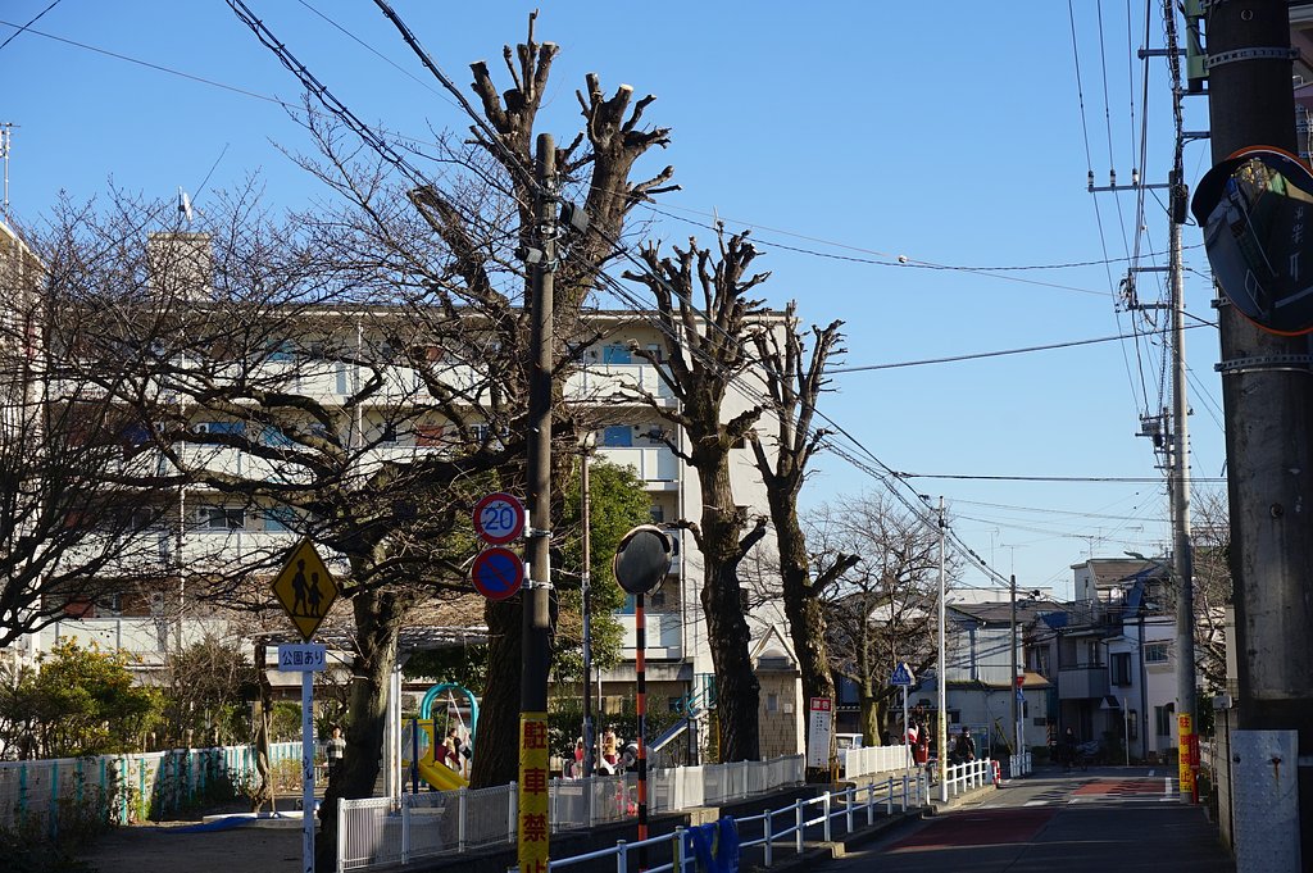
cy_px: 436
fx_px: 2733
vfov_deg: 18.2
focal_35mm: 75
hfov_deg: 27.0
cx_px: 656
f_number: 10
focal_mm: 50
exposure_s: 1/125
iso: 100
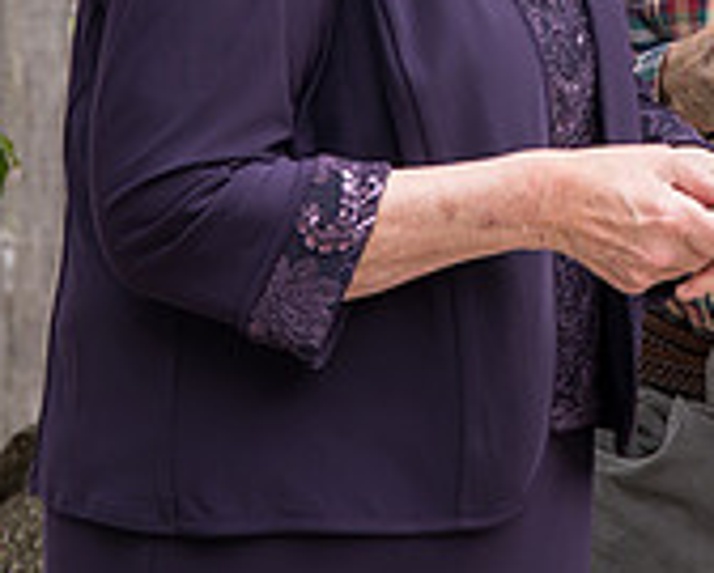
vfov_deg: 4.9
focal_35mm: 314
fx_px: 6647
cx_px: 680
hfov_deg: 6.1
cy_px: -500
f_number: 5
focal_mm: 70
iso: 400
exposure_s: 1/500
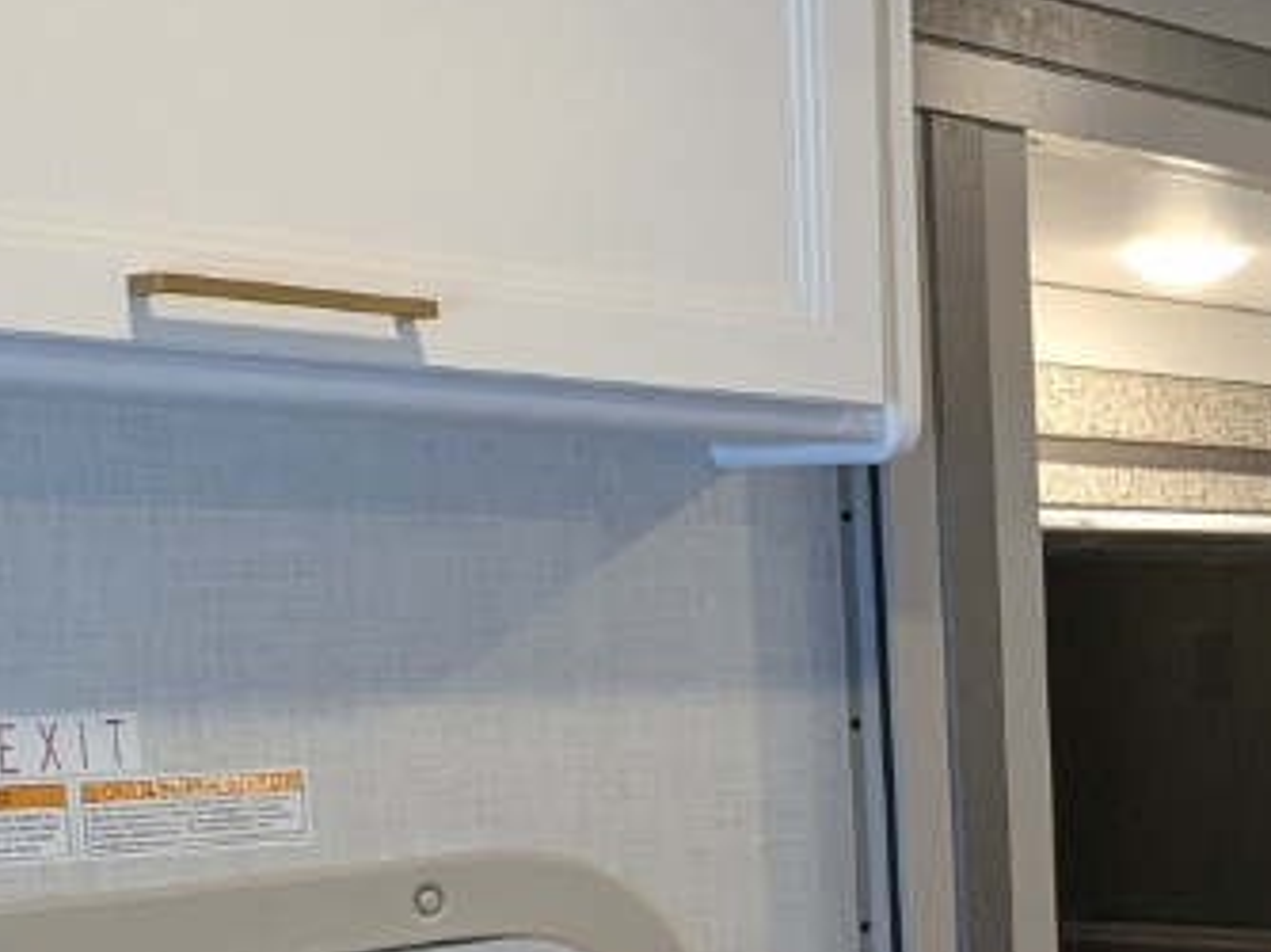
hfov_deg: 26.2
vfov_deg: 21.0
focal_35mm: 67
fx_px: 2458
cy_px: 1002
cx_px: 1482
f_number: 2.2
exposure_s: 1/122
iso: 245
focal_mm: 2.35
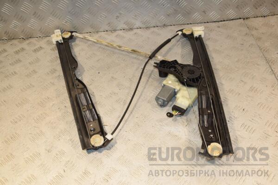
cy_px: 92
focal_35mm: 36
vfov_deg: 36.9
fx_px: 278
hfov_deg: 53.1
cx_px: 139
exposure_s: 1/200
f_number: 7.1
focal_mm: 24
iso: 800
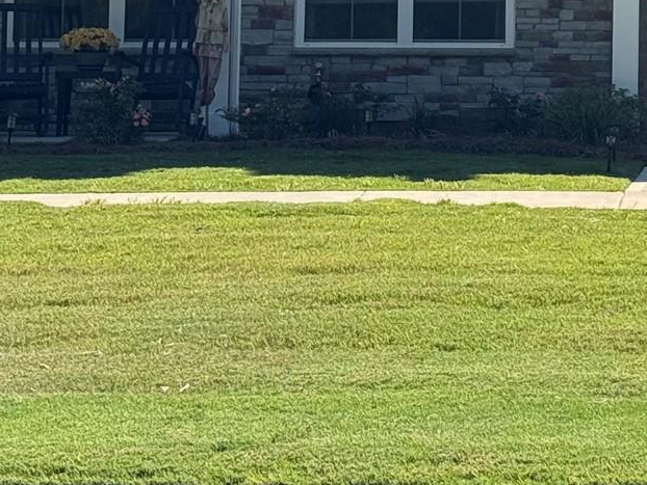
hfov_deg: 12.1
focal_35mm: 158
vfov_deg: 9.2
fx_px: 2954
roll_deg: -1.6
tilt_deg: +4.3
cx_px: 836
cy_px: -213
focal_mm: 6.76
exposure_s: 1/2110
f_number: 1.78
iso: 64
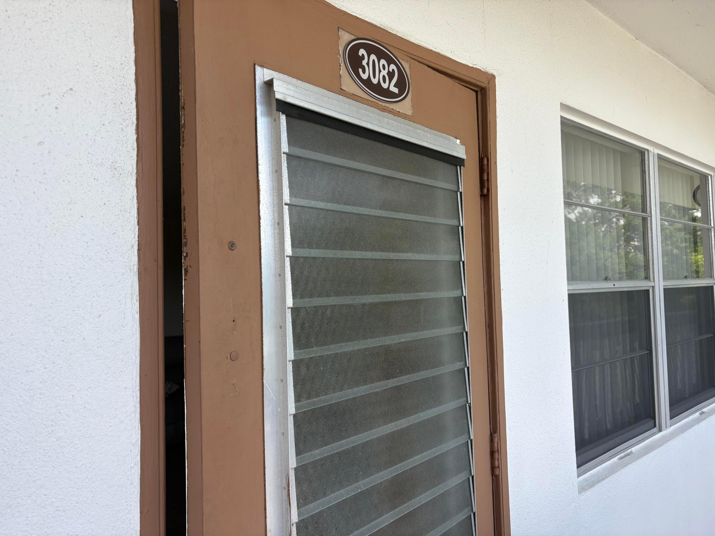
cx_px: 358
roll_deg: +2.0
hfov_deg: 67.3
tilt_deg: +3.2
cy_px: 268
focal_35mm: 26
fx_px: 537
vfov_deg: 53.1
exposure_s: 1/571
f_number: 1.6
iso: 50
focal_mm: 5.96
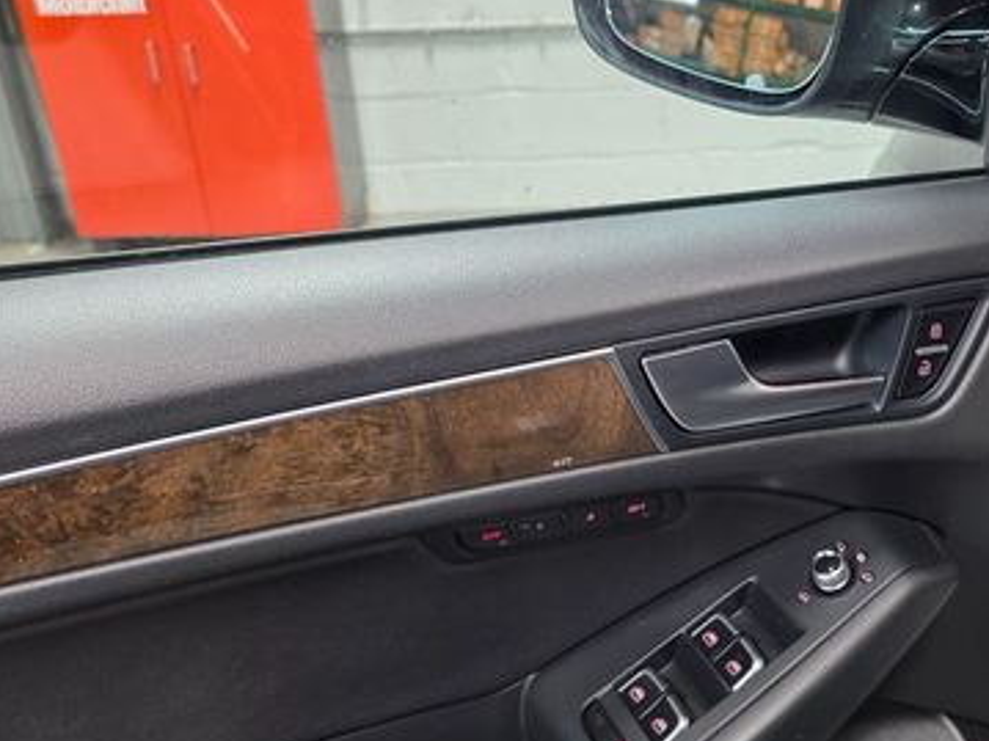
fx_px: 1171
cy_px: 408
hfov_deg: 44.8
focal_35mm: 41
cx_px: 694
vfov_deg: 35.1
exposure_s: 1/120
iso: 320
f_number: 1.7
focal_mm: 6.3
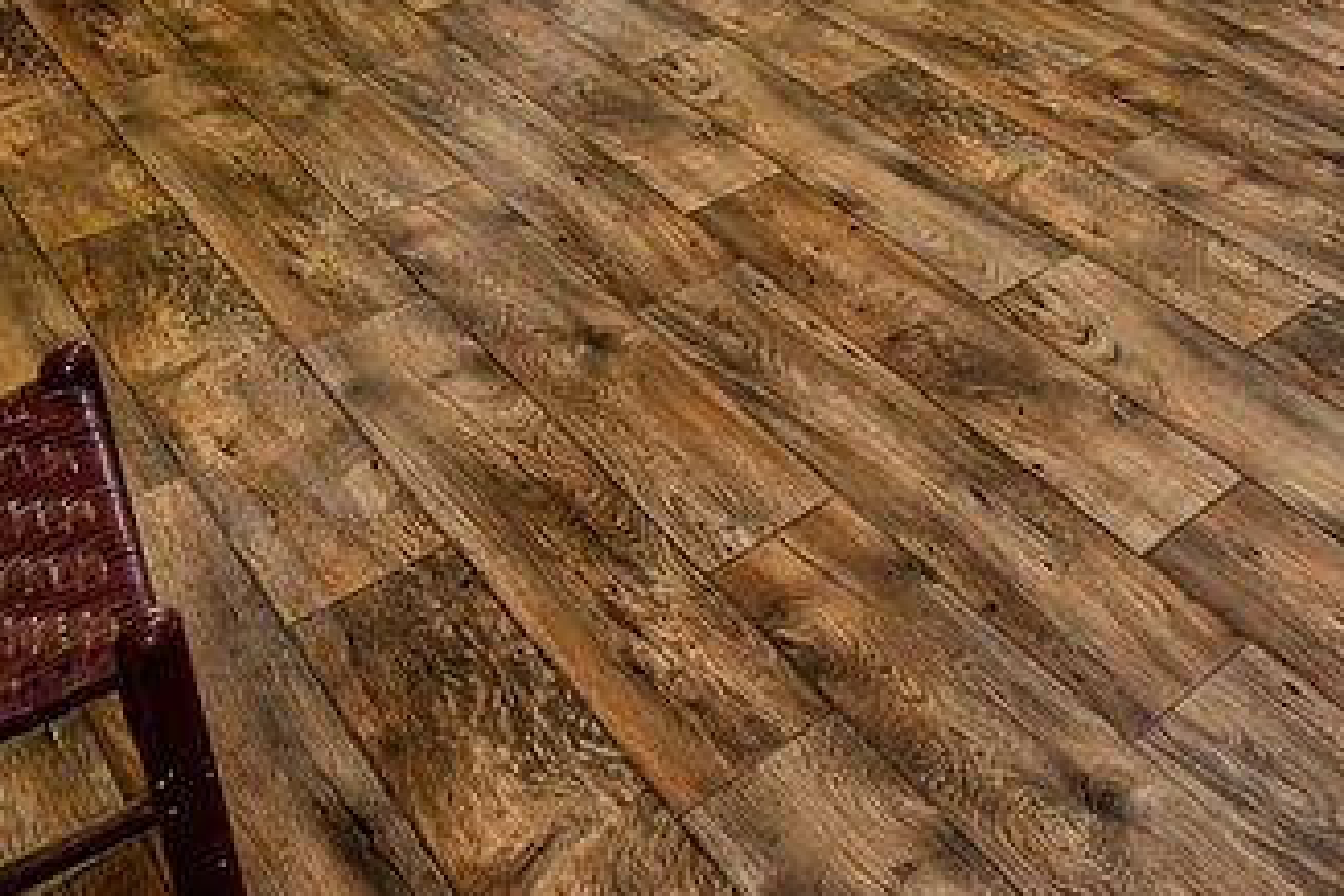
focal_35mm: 45
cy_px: -450
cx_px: 1311
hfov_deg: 39.1
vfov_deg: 23.7
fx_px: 1680
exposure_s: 1/200
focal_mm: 14
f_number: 4
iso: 2000
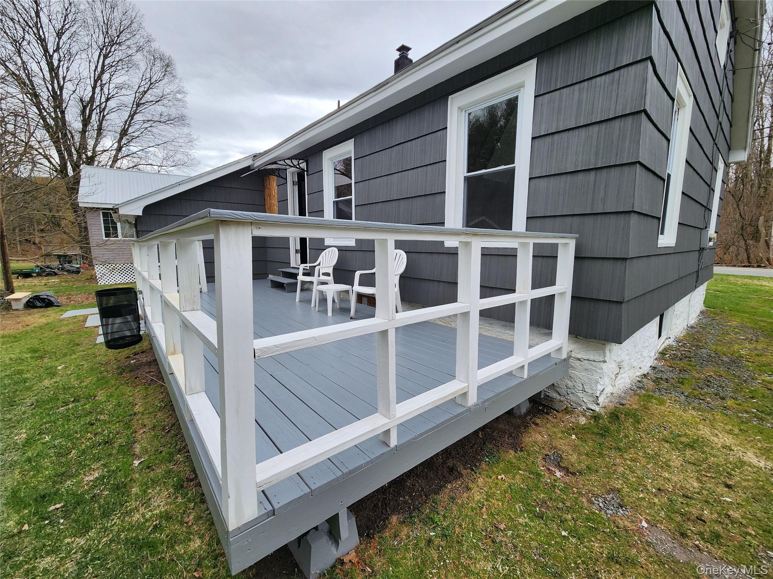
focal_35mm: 13
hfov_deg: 106.2
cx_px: 386
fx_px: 290
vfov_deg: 89.9
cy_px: 290
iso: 50
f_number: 2.2
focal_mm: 2.2
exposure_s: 1/1279
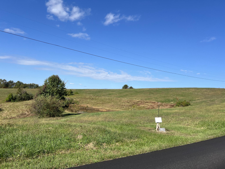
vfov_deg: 53.0
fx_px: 169
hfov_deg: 67.3
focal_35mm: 26
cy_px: 84
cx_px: 112
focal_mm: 5.7
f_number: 1.5
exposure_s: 1/5319
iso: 50
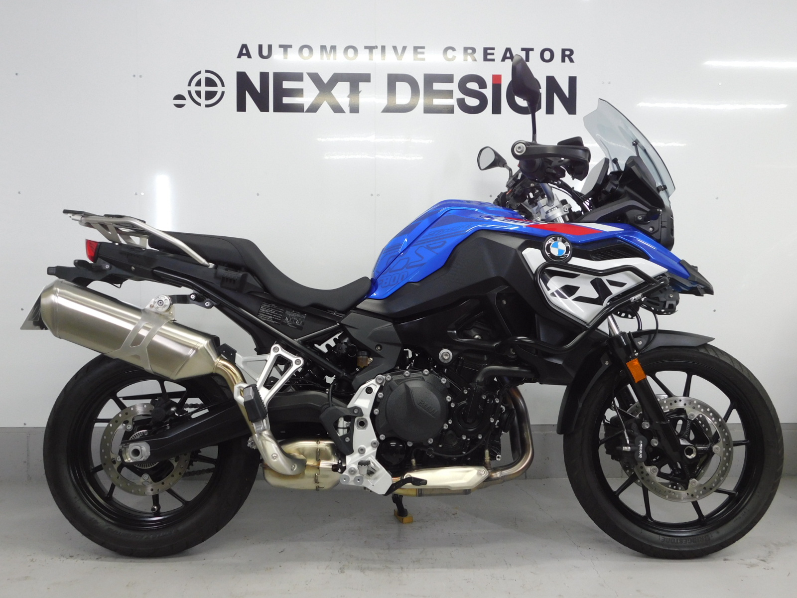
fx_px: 691
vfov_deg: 46.8
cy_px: 299
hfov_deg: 60.0
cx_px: 398
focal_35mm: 30
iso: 180
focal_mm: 5.3
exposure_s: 1/30
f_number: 3.2
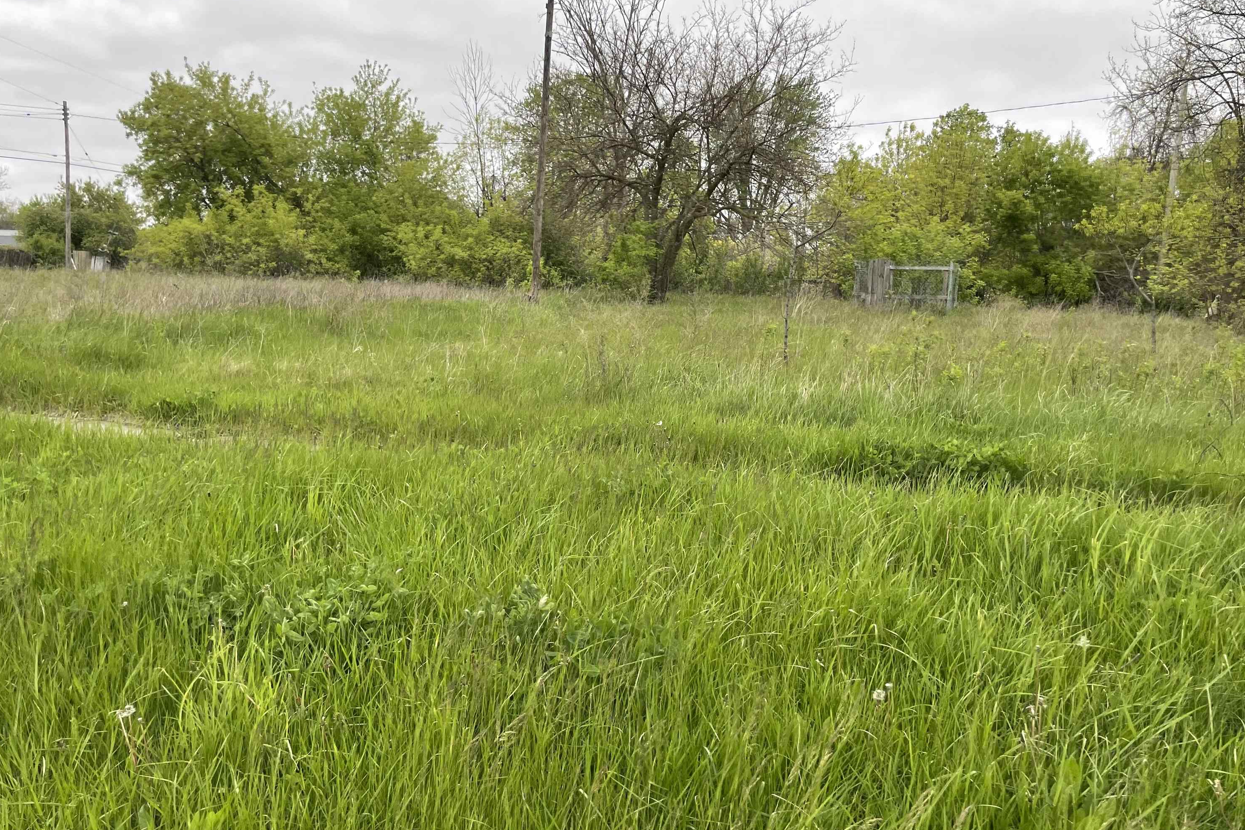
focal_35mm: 28
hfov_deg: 65.5
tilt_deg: -11.4
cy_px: 410
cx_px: 629
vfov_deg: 46.4
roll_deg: +0.5
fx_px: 968
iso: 32
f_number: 1.6
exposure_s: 1/294
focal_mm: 4.2
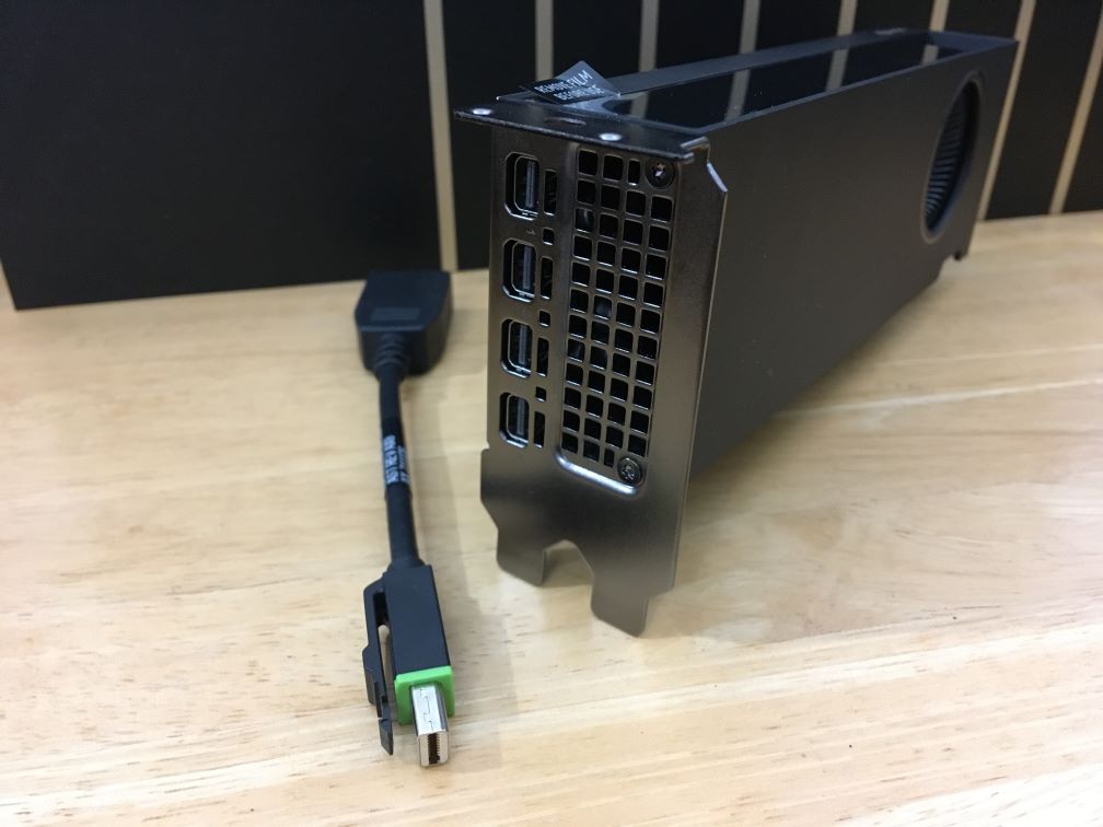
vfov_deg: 48.2
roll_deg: +0.5
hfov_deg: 61.7
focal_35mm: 29
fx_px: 924
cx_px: 552
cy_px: 414
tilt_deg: -33.1
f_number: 2.2
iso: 200
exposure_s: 1/17
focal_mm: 4.15
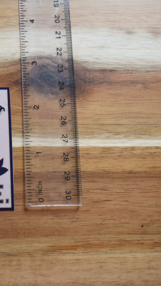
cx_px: -20
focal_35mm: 57
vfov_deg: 36.6
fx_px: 433
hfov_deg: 20.1
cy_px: 144
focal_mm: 24
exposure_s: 1/80
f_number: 4.5
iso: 400
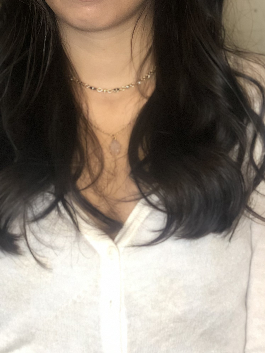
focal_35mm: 105
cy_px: 48
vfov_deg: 18.5
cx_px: 146
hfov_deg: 14.1
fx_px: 1072
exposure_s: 1/33
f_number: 2.4
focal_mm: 6
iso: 125
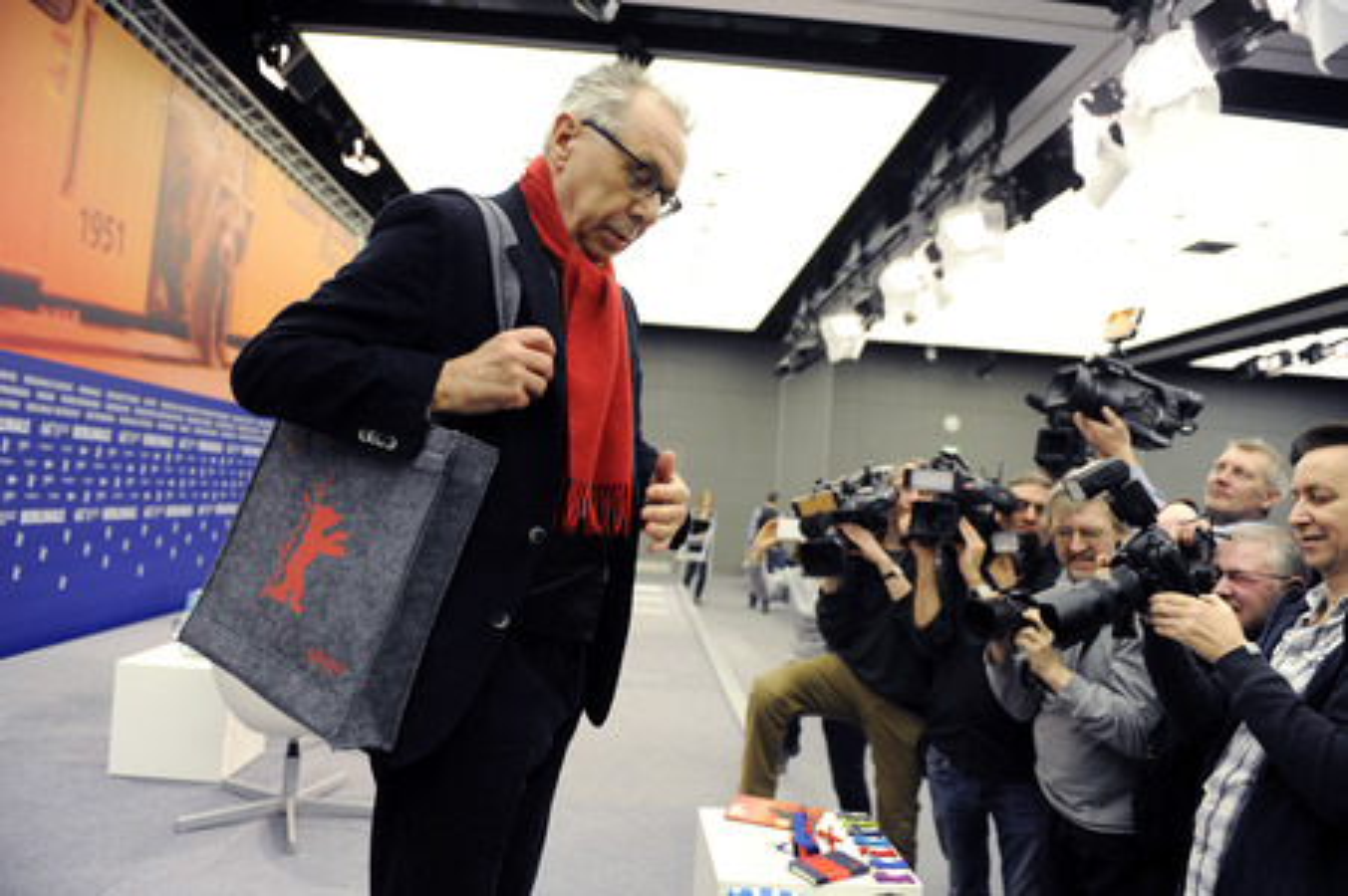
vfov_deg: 53.1
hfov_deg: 73.8
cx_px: 674
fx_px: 898
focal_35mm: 24
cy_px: 448
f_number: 3.2
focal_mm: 24
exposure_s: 1/400
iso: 1600
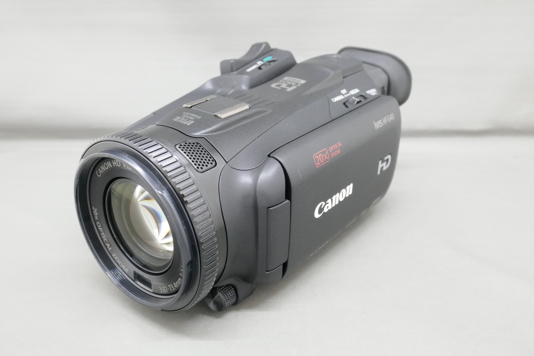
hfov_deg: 55.8
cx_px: 267
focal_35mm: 34
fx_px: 504
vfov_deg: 38.9
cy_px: 178
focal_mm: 12.5
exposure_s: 1/20
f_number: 5.6
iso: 1600
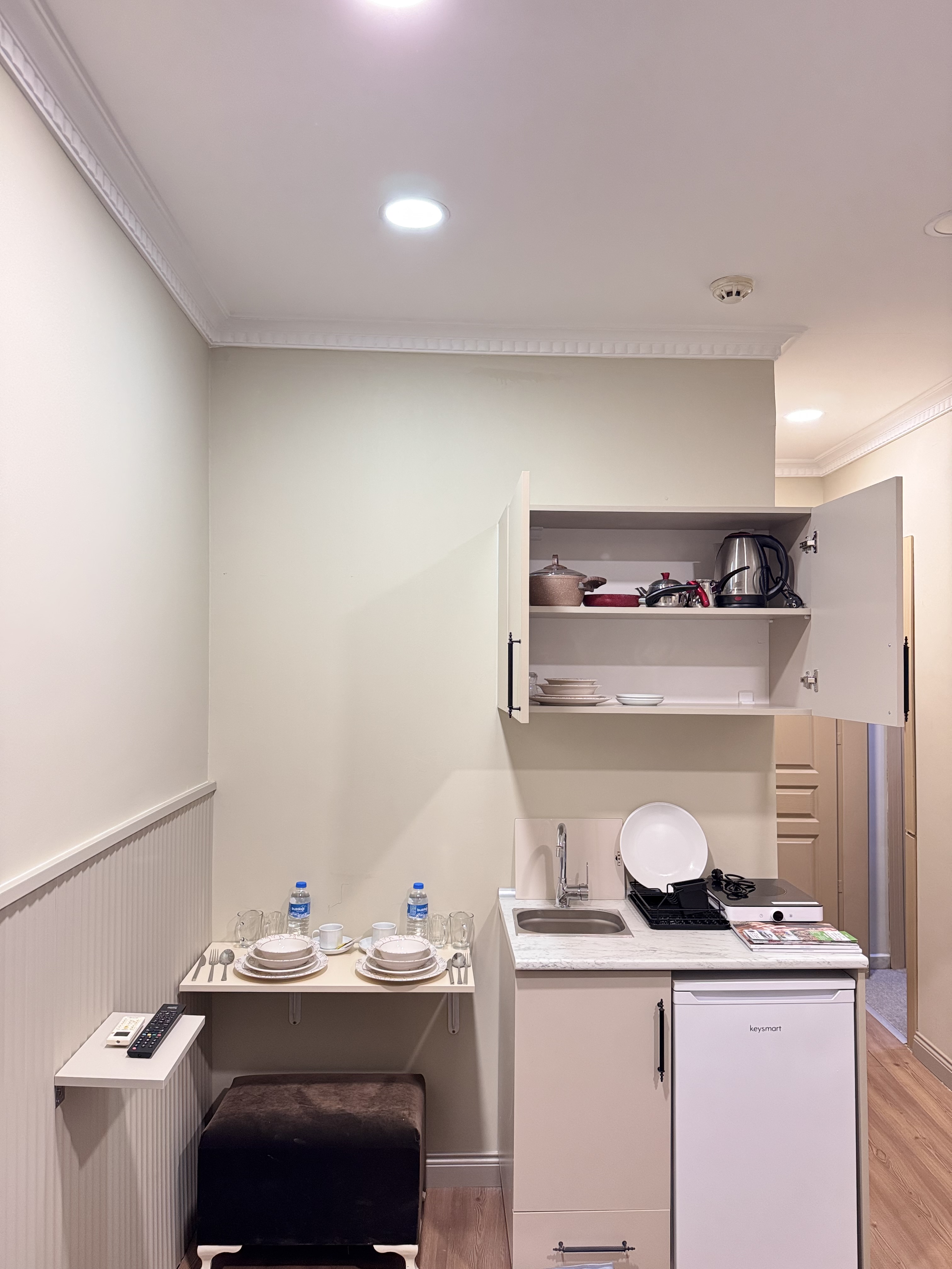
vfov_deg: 71.6
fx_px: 880
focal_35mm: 24
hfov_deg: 56.8
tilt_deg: +2.2
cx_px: 476
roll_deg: -0.5
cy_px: 634
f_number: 1.78
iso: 400
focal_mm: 6.76
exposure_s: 1/50
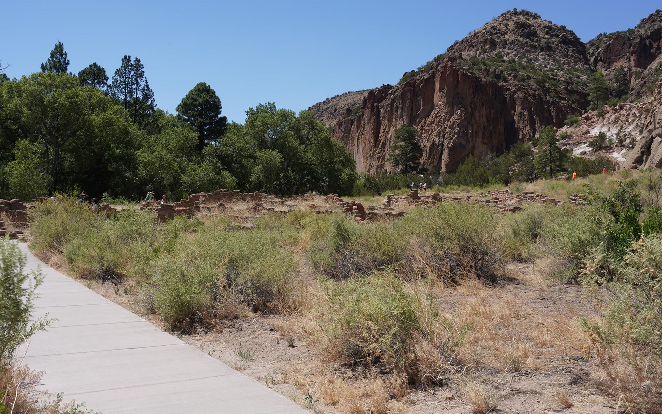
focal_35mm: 38
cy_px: 200
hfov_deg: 51.5
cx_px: 309
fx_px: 686
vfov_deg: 33.6
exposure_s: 1/100
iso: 100
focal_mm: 34
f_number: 14
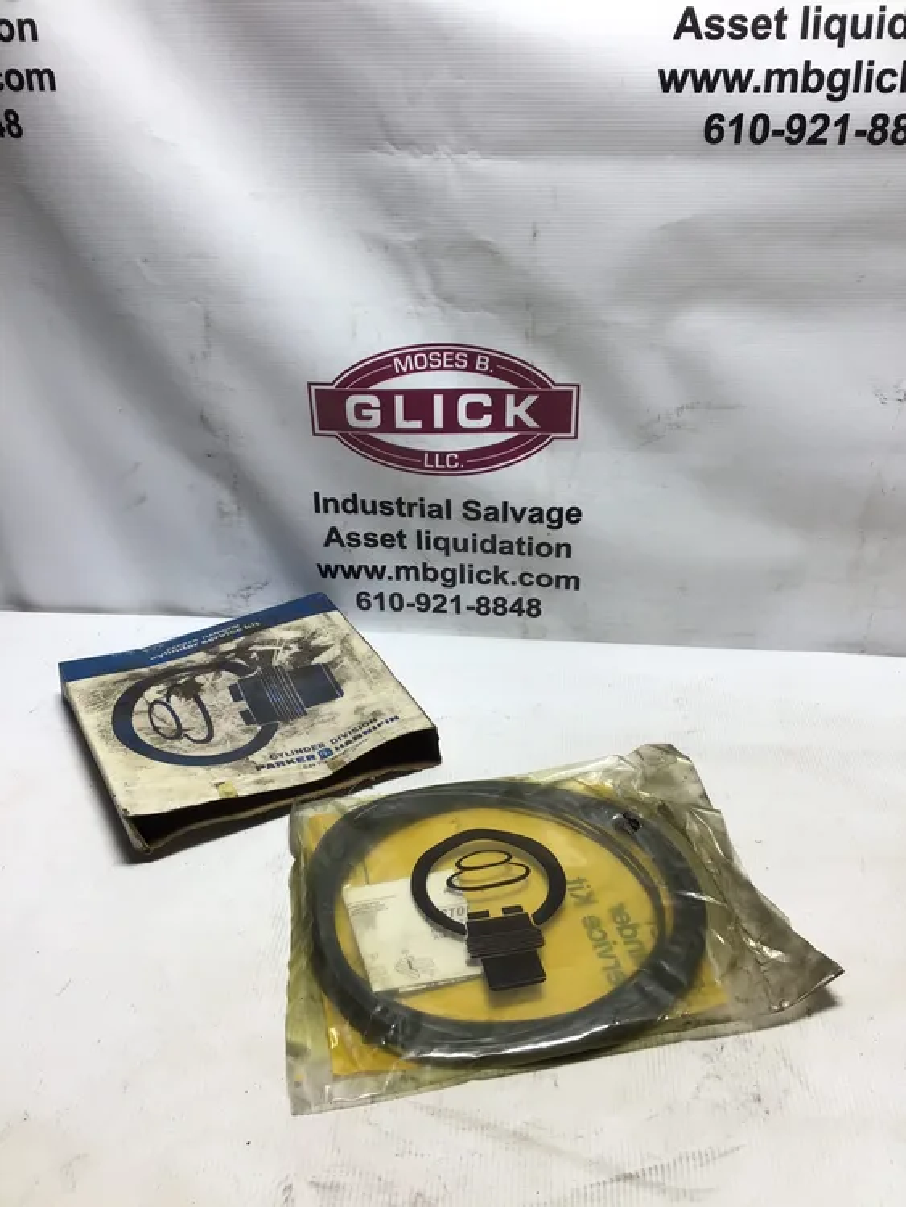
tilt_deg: -27.7
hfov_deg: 45.5
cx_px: 453
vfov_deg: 58.3
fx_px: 1081
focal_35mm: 31
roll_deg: +0.5
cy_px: 604
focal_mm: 3.3
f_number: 2.4
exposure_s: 1/120
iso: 25
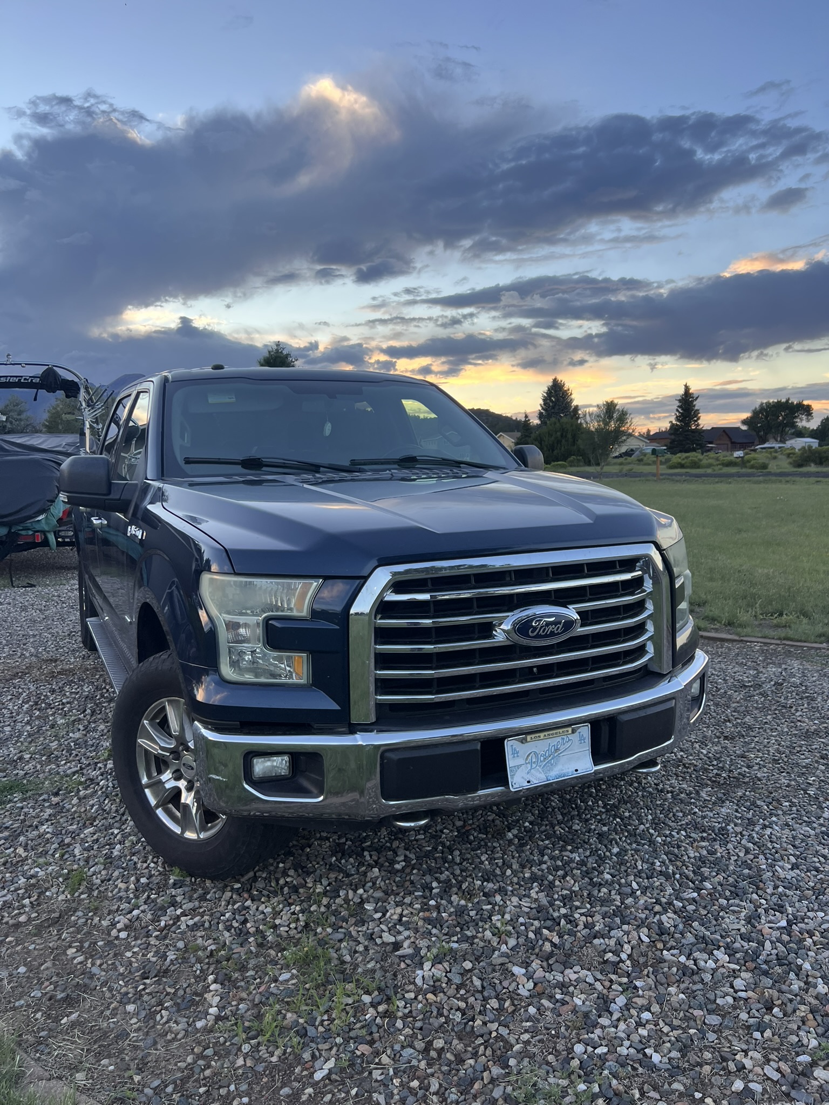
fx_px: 830
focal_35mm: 26
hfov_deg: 53.1
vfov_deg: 67.3
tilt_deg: -5.5
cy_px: 552
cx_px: 414
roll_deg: +1.9
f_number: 1.5
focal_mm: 5.7
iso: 32
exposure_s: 1/121
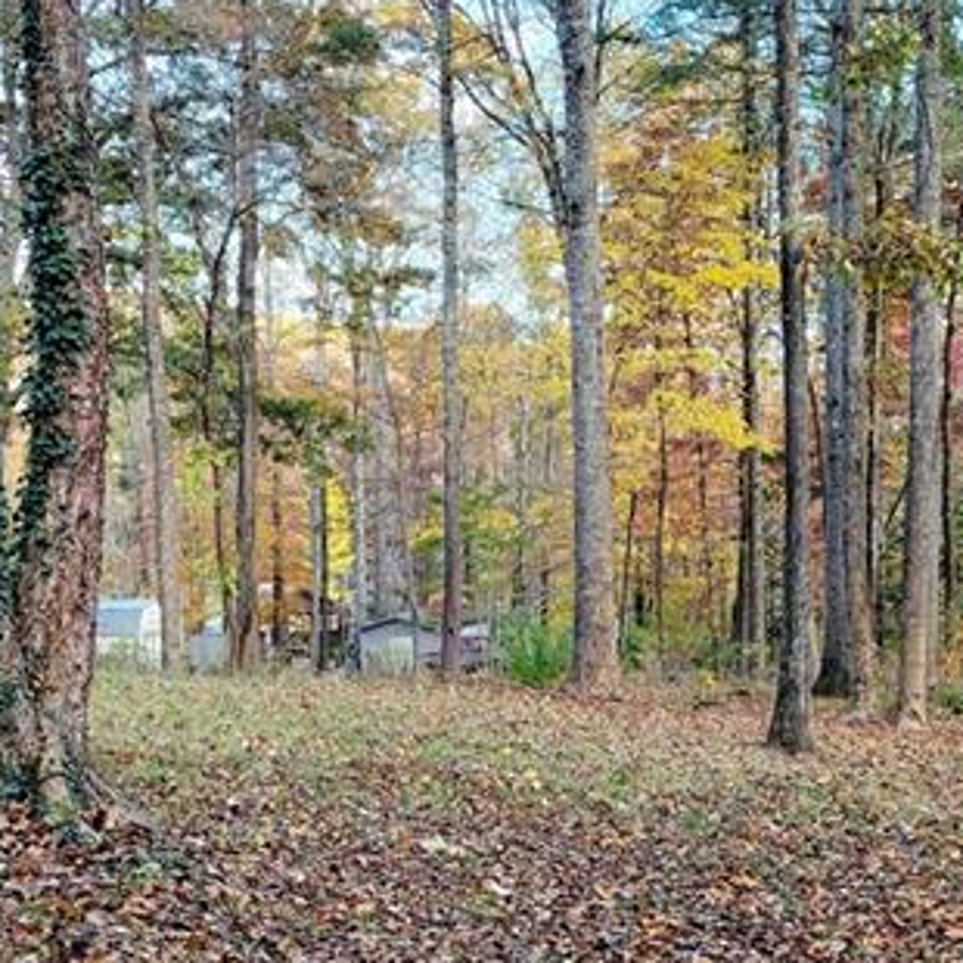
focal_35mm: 57
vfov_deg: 30.0
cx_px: 463
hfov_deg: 30.0
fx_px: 1794
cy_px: 537
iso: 80
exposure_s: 1/119
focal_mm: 5.4
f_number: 1.8
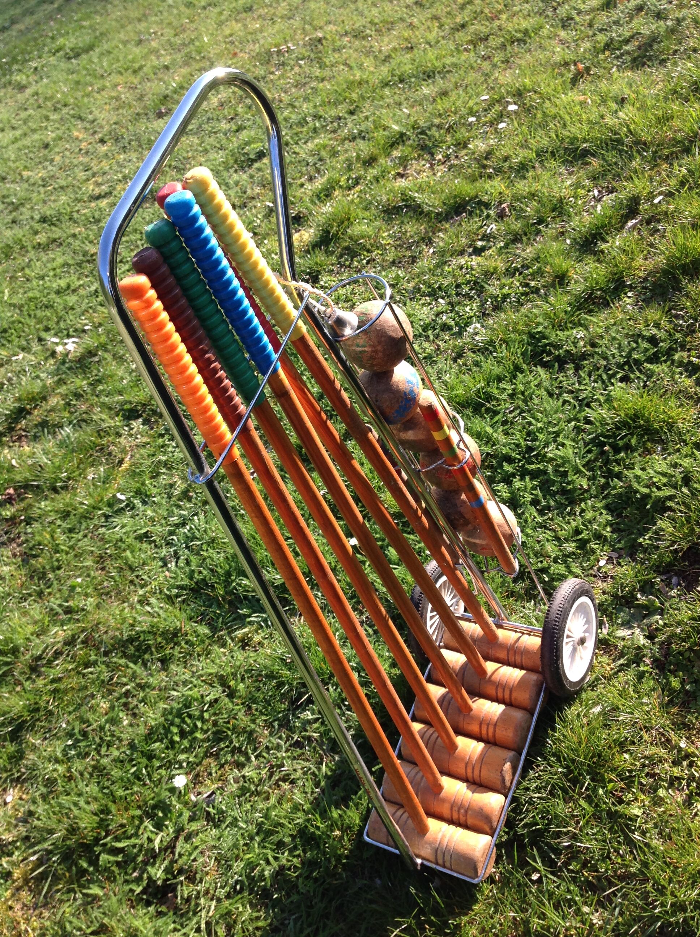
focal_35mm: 35
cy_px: 468
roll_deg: +30.0
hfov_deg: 40.6
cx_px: 350
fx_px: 946
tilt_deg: -41.8
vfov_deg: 52.7
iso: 50
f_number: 2.4
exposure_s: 1/465
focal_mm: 4.28
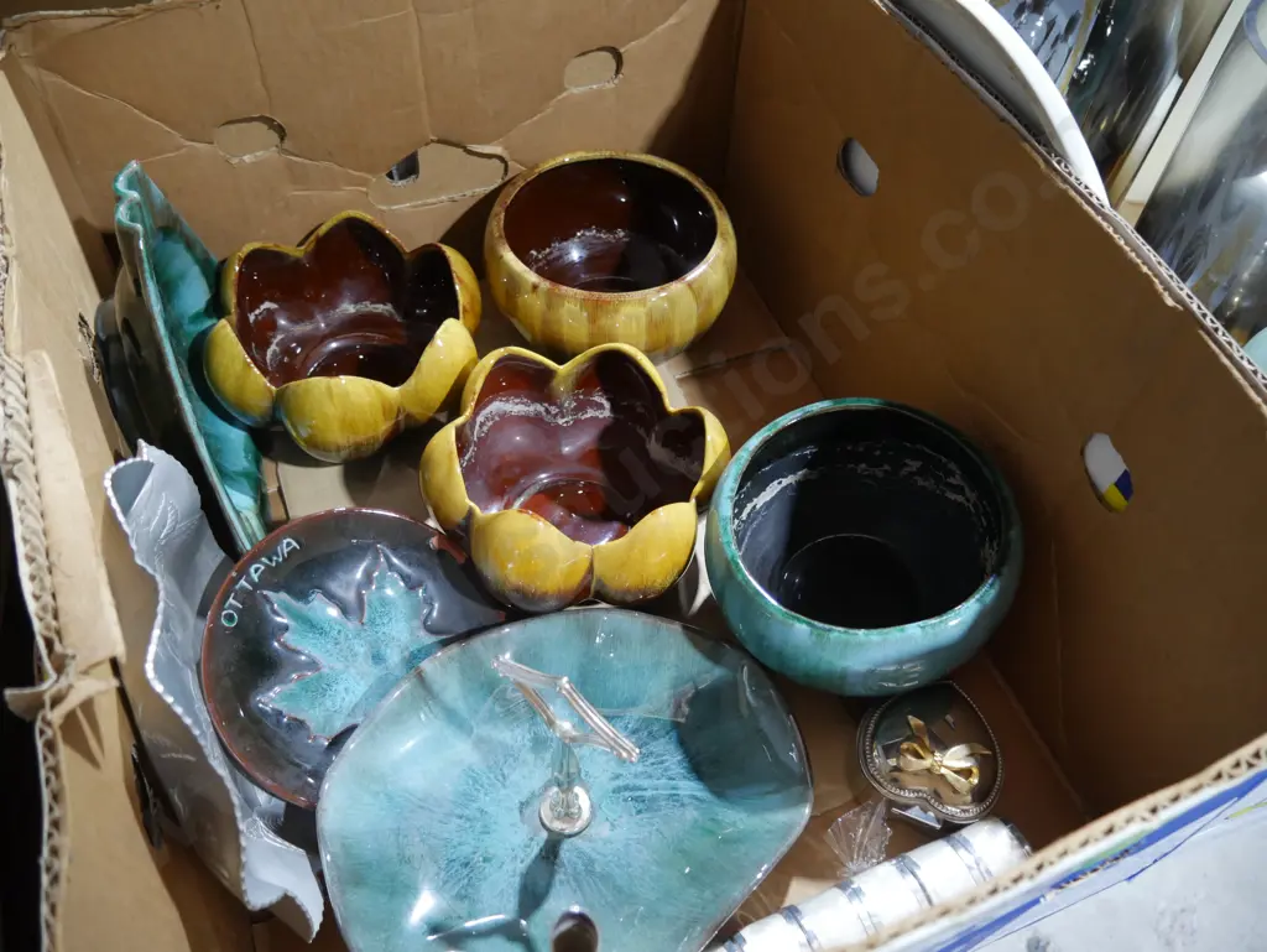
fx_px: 1025
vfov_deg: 49.8
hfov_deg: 63.4
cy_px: 476
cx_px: 634
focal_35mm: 28
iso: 800
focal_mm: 14
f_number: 3.5
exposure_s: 1/60
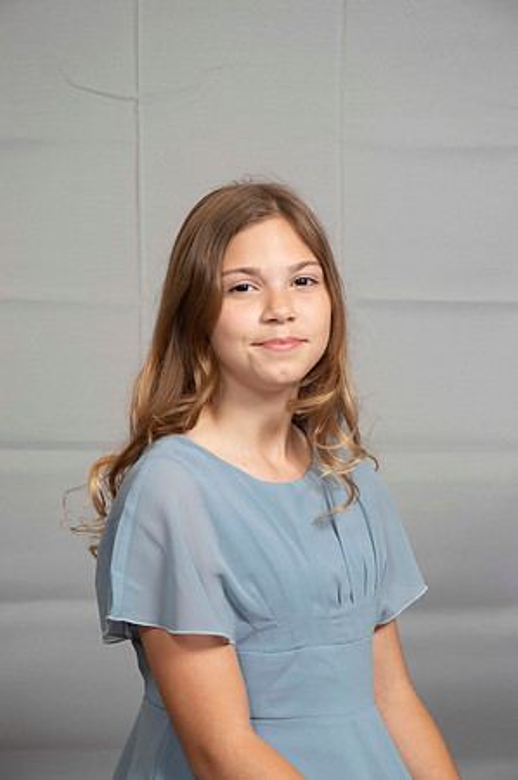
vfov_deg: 19.5
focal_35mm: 105
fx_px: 2271
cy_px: 390
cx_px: 259
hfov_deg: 13.0
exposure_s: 1/60
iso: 100
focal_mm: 70
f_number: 6.3
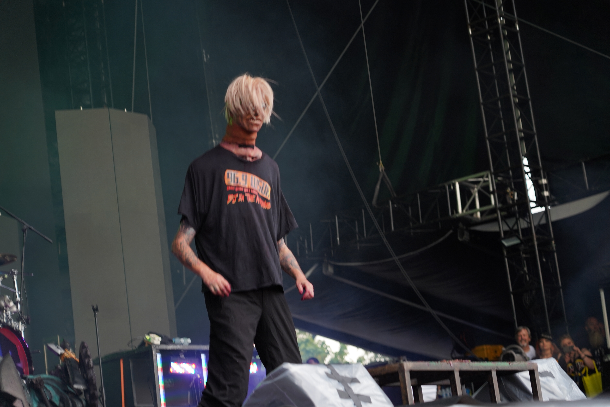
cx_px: 305
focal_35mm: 81
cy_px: 204
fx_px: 1372
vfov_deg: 16.9
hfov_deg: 25.1
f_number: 4
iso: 200
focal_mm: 81
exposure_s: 1/100
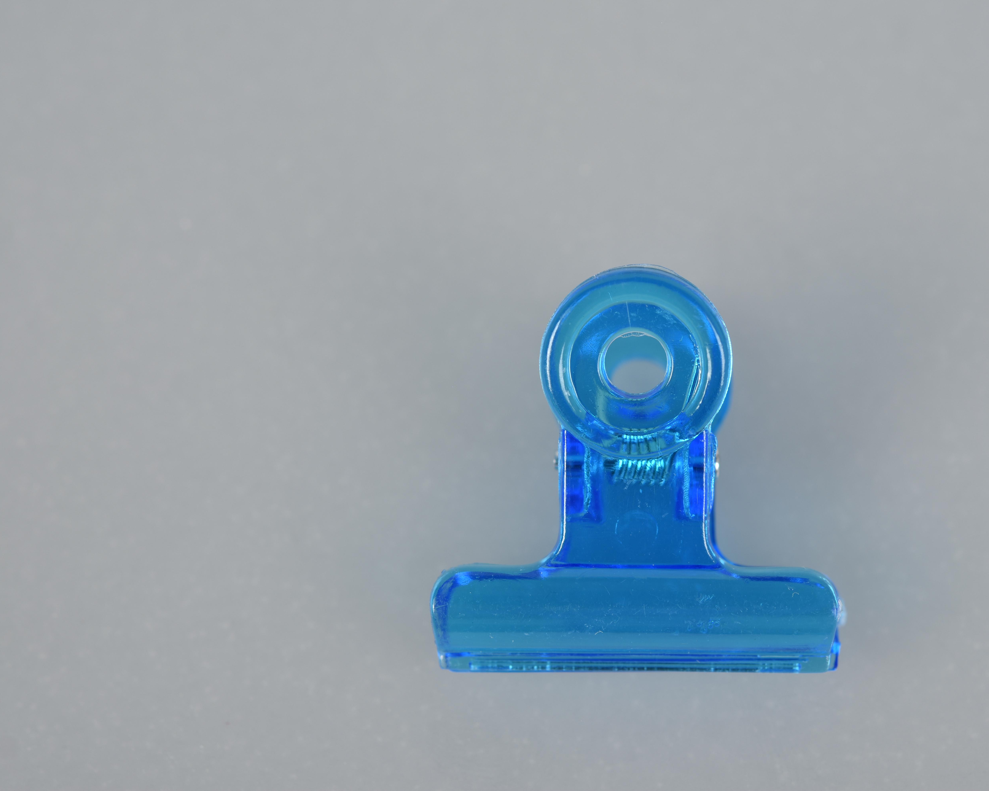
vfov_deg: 15.1
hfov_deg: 18.8
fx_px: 2986
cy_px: 394
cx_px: 586
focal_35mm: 102
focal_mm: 60
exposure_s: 1/160
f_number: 5.6
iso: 100
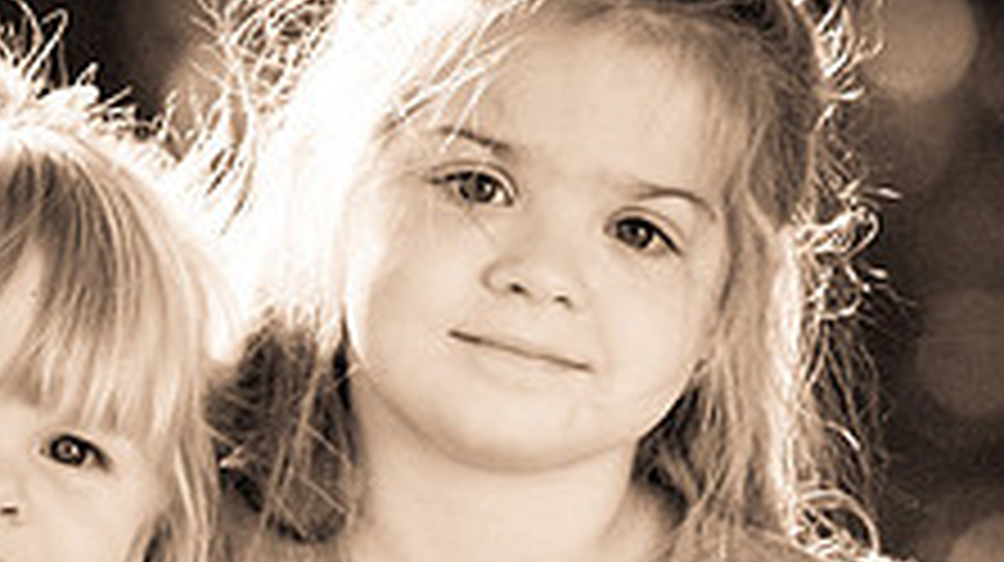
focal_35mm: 816
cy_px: 645
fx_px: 21705
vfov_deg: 1.5
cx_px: 504
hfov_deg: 2.6
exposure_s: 1/2000
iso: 640
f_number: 3.5
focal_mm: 200
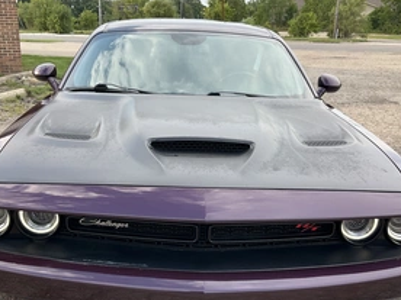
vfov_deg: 34.2
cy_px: 190
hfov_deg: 44.8
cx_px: 190
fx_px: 487
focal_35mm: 42
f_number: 1.8
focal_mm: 3
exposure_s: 1/383
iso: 25
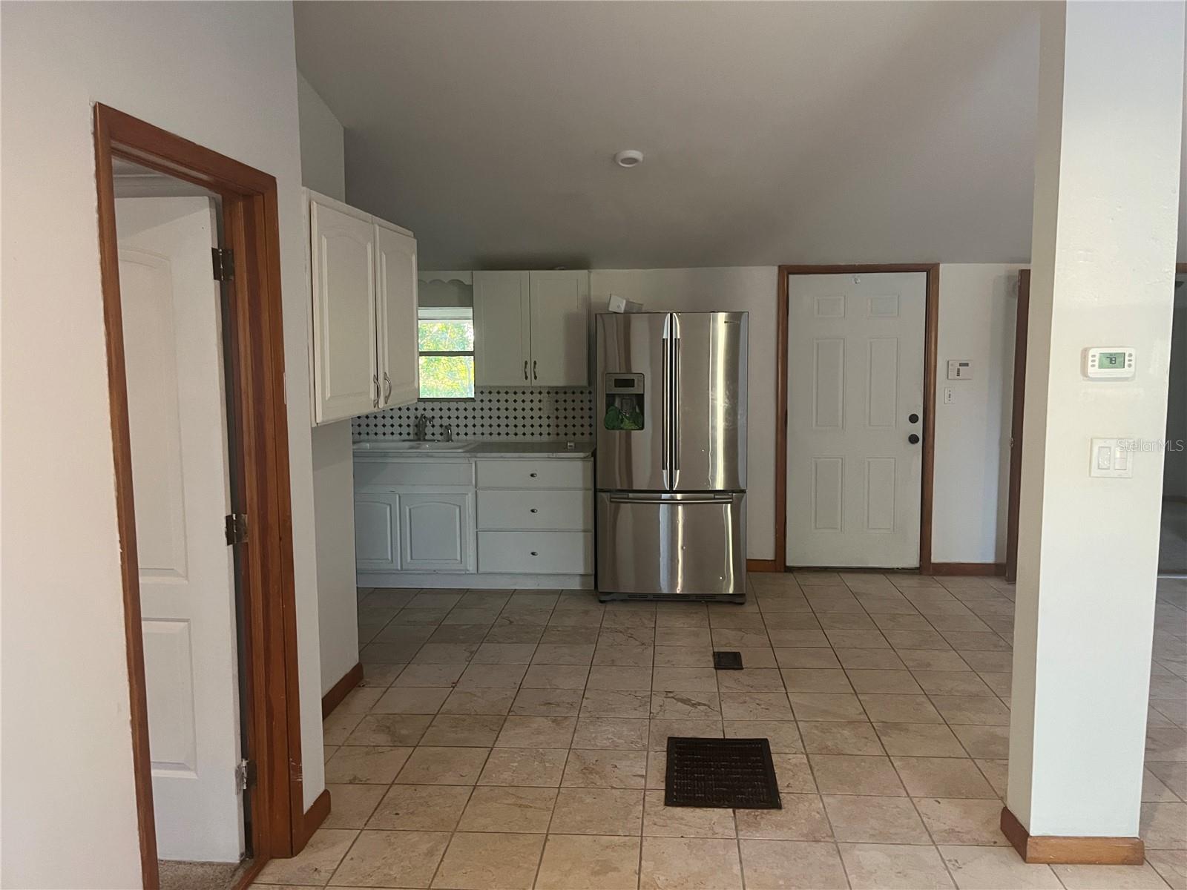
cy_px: 445
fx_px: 892
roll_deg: -1.1
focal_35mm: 26
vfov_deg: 53.1
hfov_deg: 67.3
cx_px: 594
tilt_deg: -5.8
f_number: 1.6
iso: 200
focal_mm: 5.1
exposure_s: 1/60
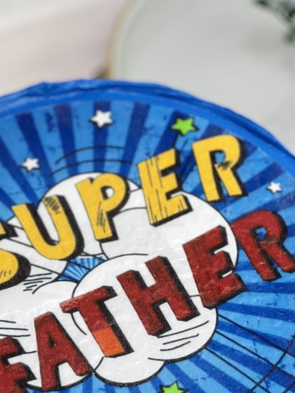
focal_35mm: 168
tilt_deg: -46.7
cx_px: 124
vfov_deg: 11.6
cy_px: 390
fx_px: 1909
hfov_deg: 8.8
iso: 100
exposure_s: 1/100
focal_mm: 9
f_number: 2.8
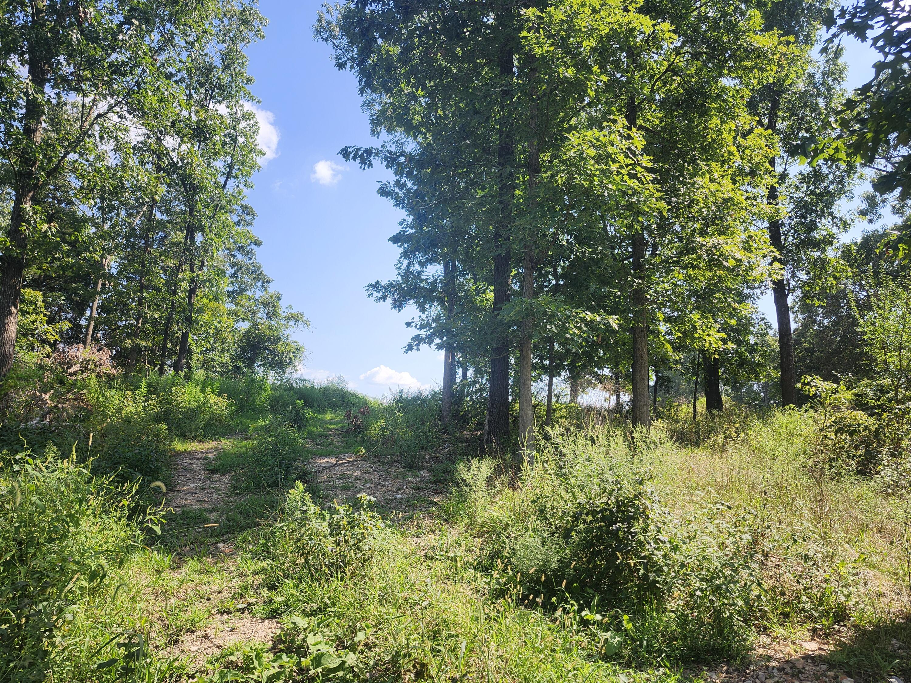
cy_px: 342
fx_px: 605
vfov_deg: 58.9
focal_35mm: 23
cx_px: 456
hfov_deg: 73.9
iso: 25
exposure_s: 1/917
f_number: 1.8
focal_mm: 5.54
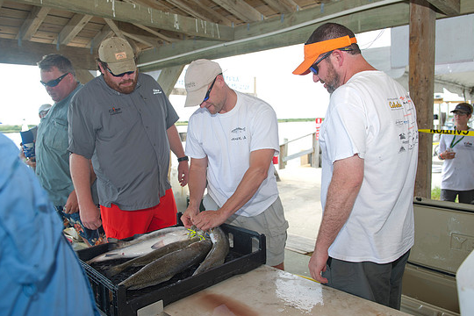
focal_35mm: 29
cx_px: 244
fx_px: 382
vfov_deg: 45.0
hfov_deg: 63.6
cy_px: 154
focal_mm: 27
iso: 125
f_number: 4
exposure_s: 1/200
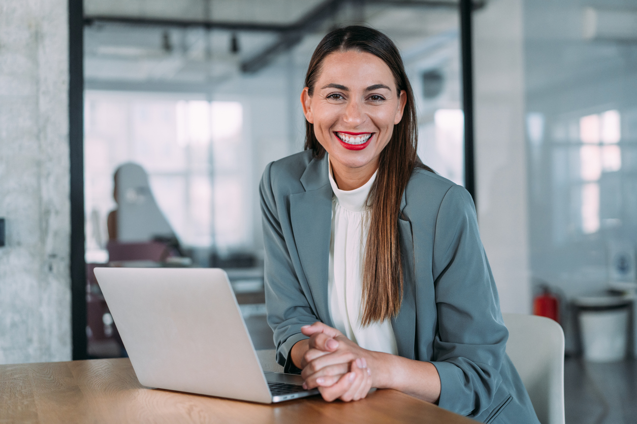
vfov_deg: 24.6
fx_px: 973
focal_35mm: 55
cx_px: 318
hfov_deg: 36.2
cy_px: 212
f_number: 2.5
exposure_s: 1/500
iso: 1250
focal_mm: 55
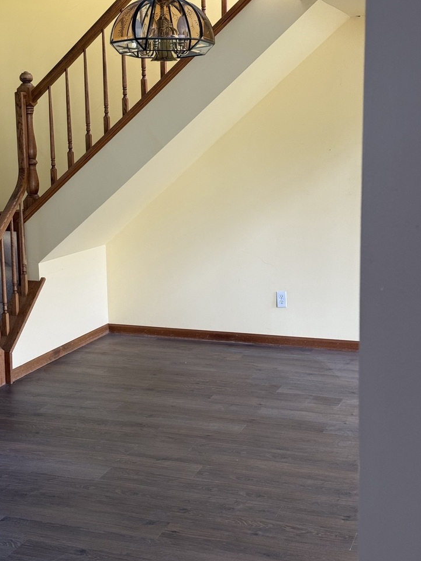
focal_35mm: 54
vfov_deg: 35.5
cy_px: 263
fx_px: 876
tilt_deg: -9.1
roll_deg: -0.3
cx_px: 189
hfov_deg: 27.0
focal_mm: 6.76
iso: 100
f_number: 1.78
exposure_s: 1/60
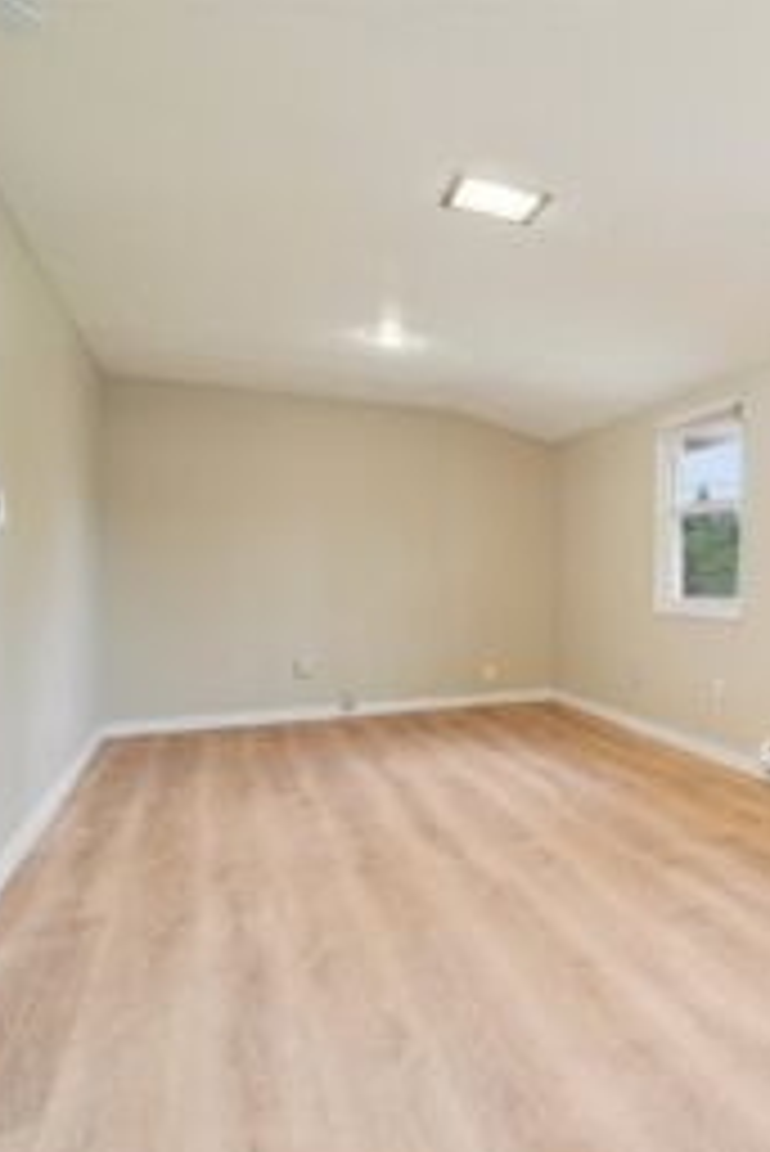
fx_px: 801
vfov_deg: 71.5
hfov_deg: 41.6
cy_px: 596
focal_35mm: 25
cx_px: 833
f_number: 8
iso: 1600
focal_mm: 16
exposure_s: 1/30
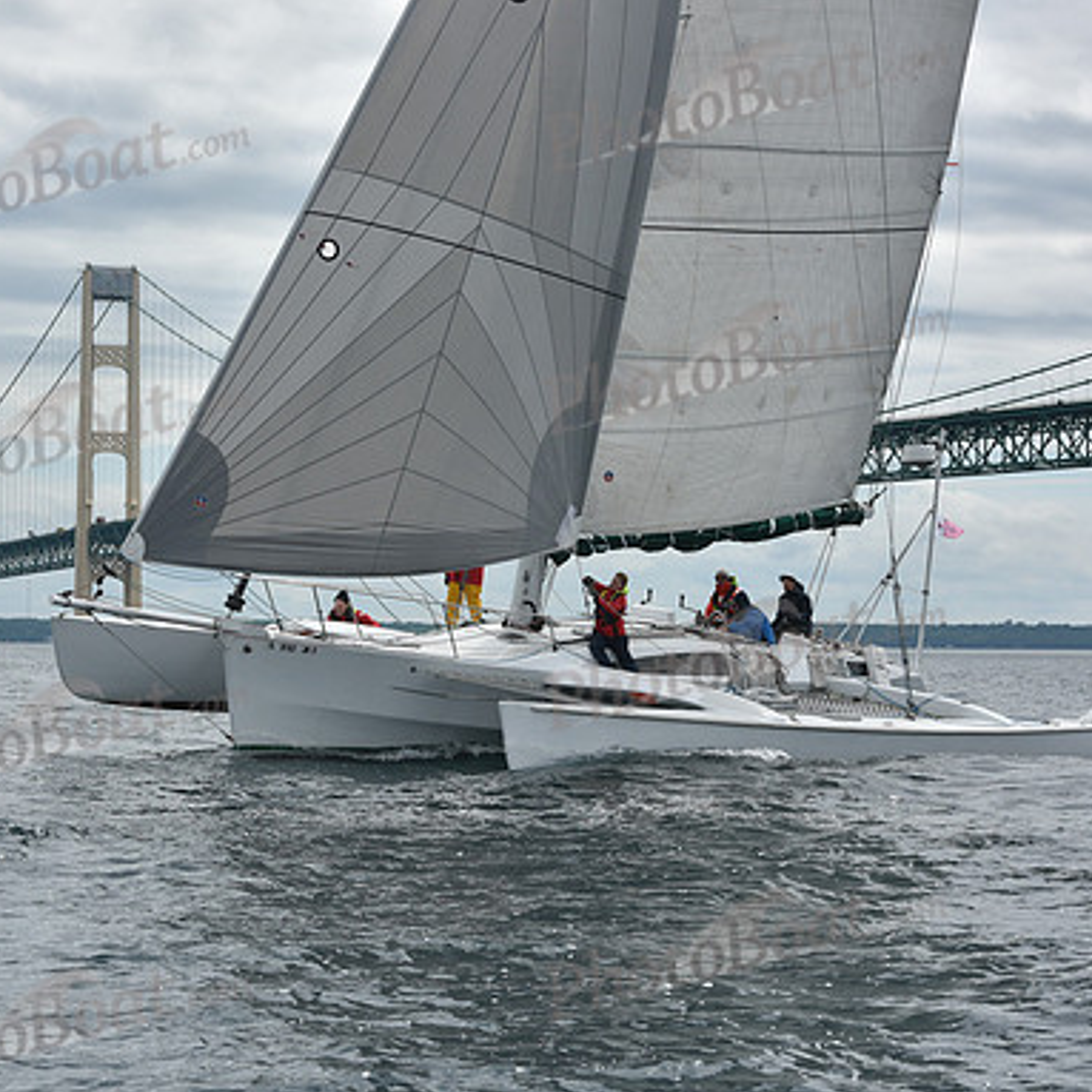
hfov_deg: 19.3
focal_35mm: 90
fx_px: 3212
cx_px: 399
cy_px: 549
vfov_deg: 19.3
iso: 250
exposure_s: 1/800
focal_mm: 70
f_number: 11
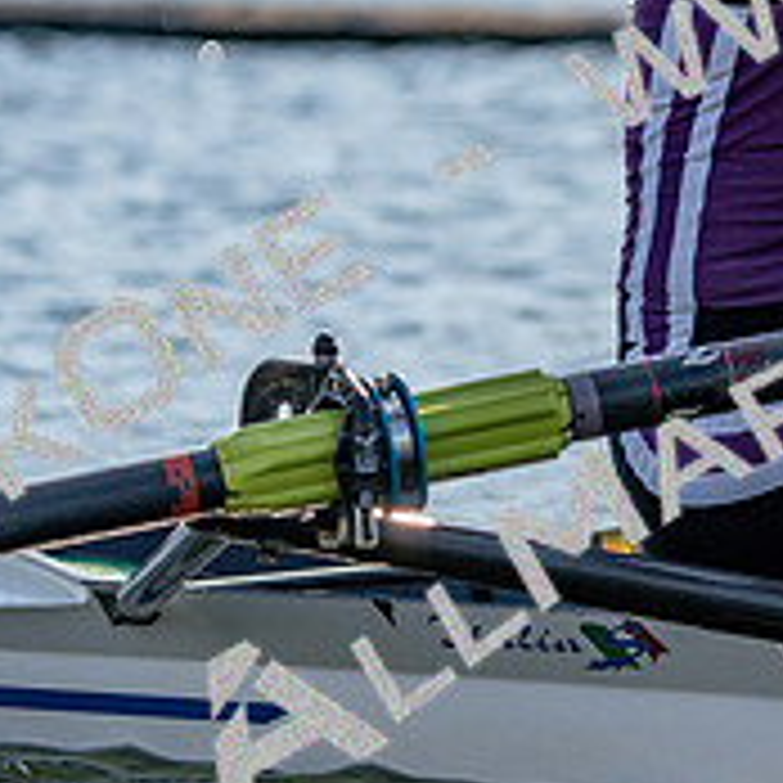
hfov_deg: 3.1
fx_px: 14485
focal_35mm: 566
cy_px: 142
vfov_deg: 3.1
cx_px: 1120
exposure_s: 1/1600
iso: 200
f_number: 5.6
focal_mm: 200
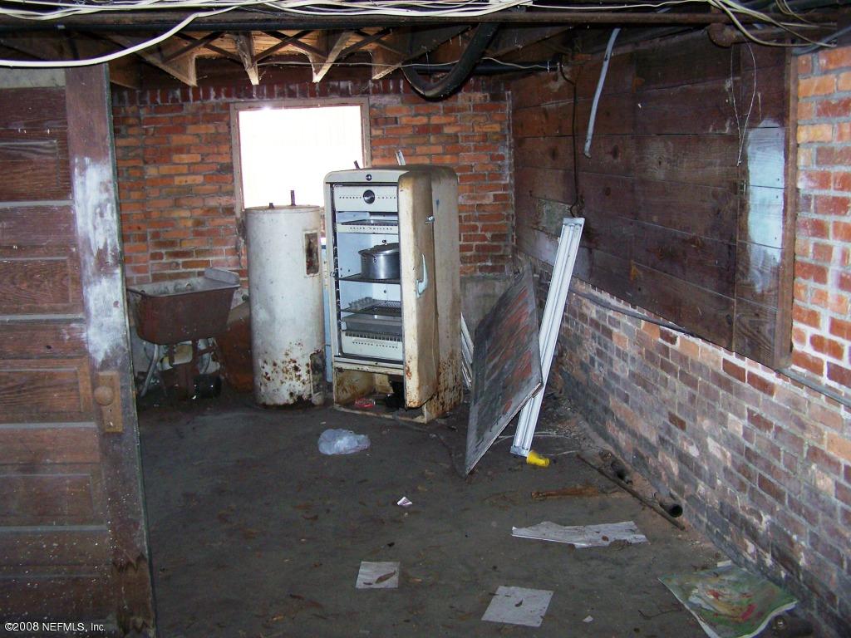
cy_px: 319
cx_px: 426
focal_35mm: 38
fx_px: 934
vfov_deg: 37.7
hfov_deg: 49.0
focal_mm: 6.3
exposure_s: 1/60
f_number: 2.8
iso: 160
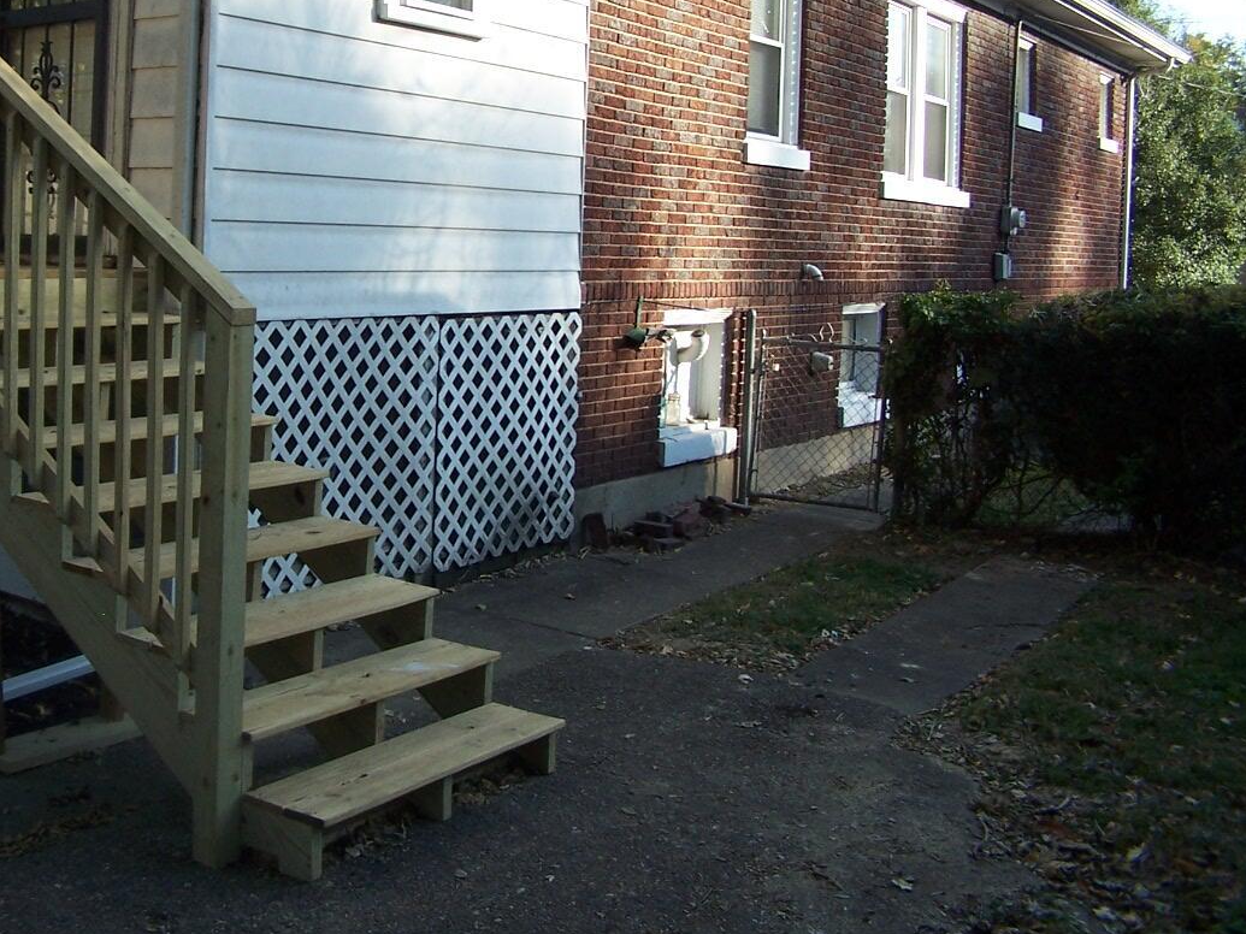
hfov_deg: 33.4
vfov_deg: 25.4
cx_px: 394
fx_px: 2051
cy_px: 272
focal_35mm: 57
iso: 80
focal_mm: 6.3
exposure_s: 1/350
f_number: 2.8
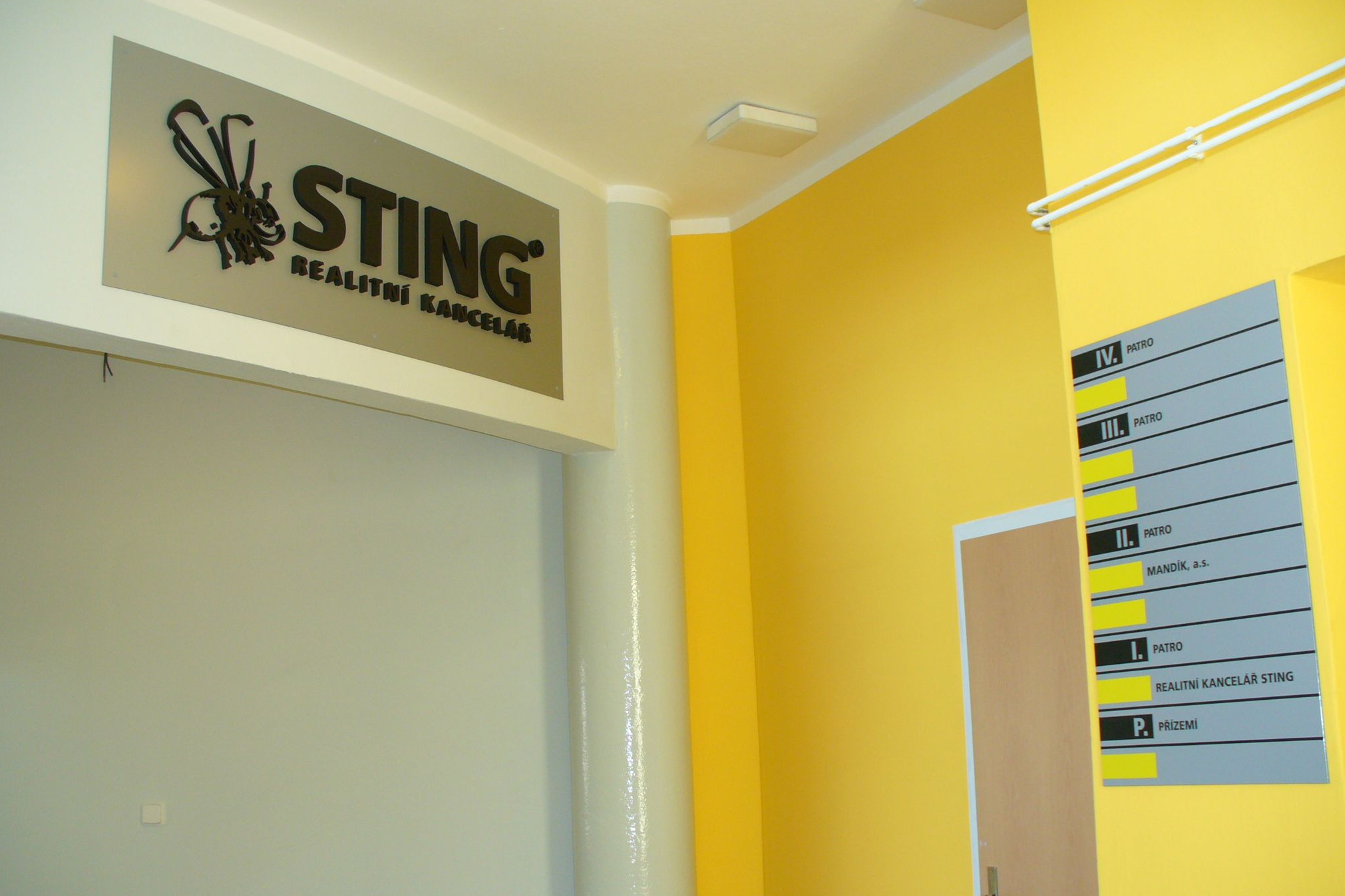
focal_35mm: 39
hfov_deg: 49.6
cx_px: 668
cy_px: 452
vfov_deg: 34.2
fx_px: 1457
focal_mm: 6.1
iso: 100
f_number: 2.8
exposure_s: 1/25
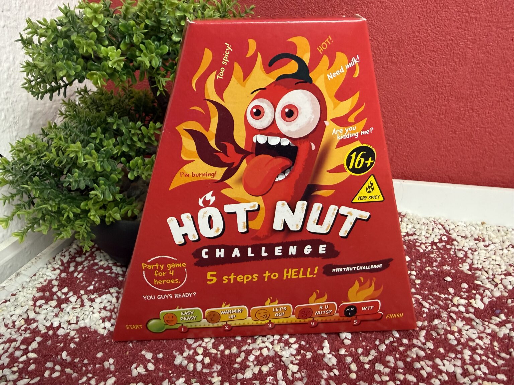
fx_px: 356
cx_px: 257
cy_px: 192
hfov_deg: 71.6
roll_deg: +1.3
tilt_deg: -24.6
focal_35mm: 24
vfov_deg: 56.8
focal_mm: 2.22
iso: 320
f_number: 2.2
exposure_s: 1/100
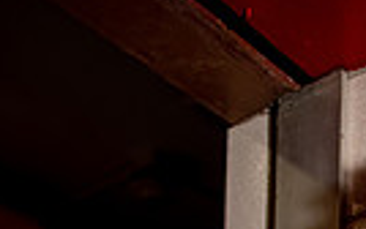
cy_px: 600
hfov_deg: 24.4
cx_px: 340
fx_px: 819
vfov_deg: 11.9
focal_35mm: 82
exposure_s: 1/1000
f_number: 1.6
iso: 100
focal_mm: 24
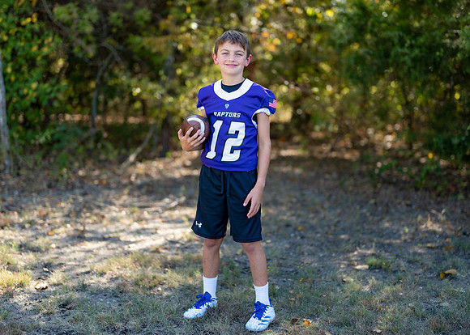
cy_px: 161
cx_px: 234
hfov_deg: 33.5
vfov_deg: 24.3
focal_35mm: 59
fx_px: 781
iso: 100
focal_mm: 50
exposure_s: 1/2000
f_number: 1.2
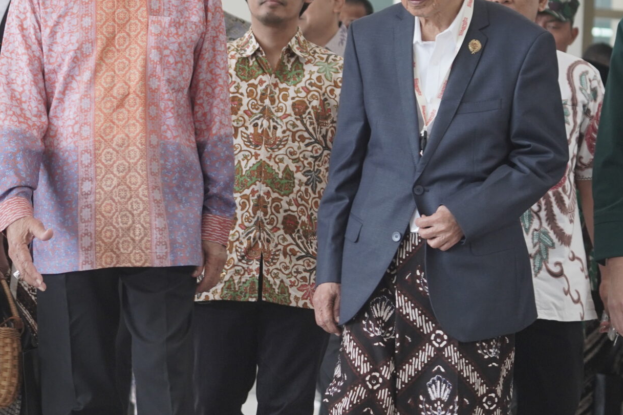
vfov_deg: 8.5
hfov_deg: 12.7
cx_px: 179
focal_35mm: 162
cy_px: 137
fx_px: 2803
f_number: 4
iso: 800
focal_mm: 77
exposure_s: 1/160
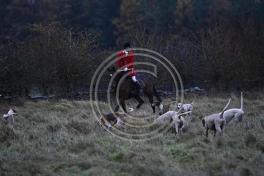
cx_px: 132
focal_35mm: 185
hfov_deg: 11.1
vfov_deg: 7.4
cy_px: 88
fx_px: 1356
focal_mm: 185
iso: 3200
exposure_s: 1/800
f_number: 4
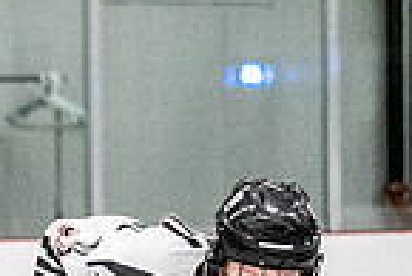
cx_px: 184
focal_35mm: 973
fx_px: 11146
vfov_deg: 1.4
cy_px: 439
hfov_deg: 2.1
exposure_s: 1/640
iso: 1600
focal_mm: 78
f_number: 2.8
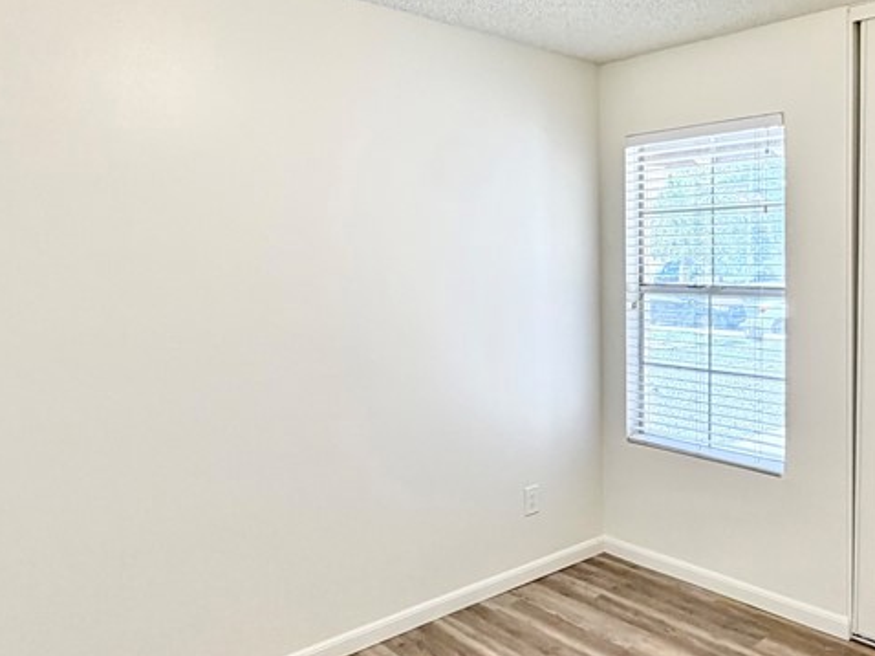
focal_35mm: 30
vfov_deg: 46.6
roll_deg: +0.2
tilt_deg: -1.5
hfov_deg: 57.5
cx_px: 635
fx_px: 758
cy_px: 275
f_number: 2.2
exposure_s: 1/60
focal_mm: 2.22
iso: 160
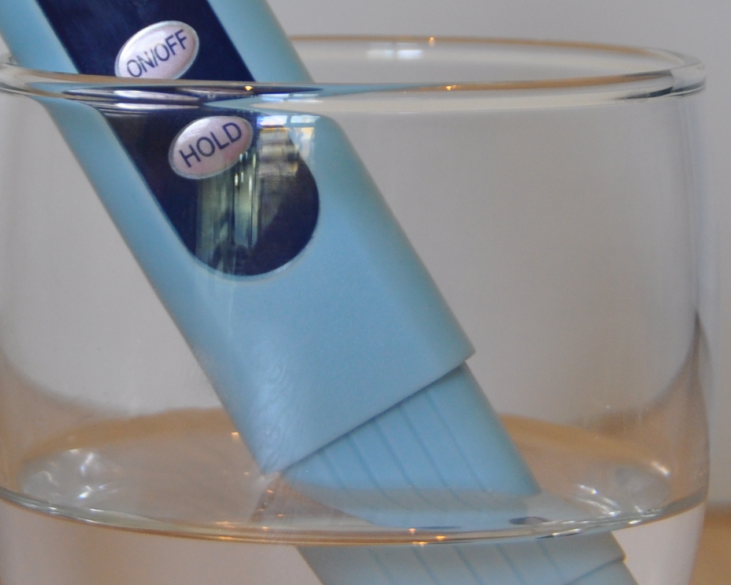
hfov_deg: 9.2
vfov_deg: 7.4
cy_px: 111
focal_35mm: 210
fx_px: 4544
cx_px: 272
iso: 400
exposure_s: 1/30
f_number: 5.6
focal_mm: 44
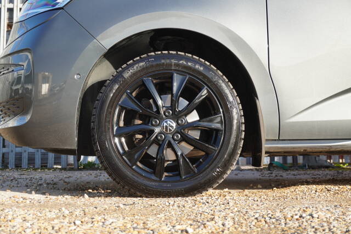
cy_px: 117
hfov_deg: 41.1
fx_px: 468
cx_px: 176
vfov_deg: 28.0
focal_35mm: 48
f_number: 5.6
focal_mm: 32
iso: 100
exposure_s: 1/60
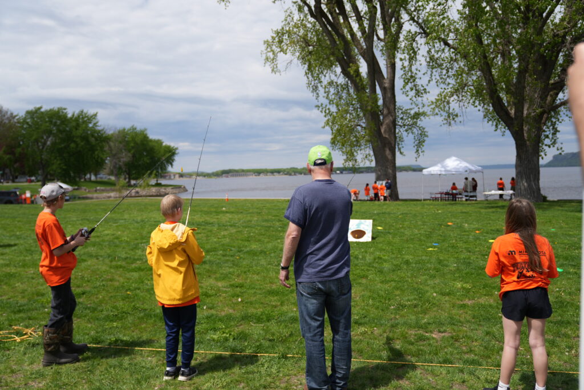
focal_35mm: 31
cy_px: 195
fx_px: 503
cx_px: 292
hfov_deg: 60.3
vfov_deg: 42.3
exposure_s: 1/2500
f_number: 2.8
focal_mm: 31
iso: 100
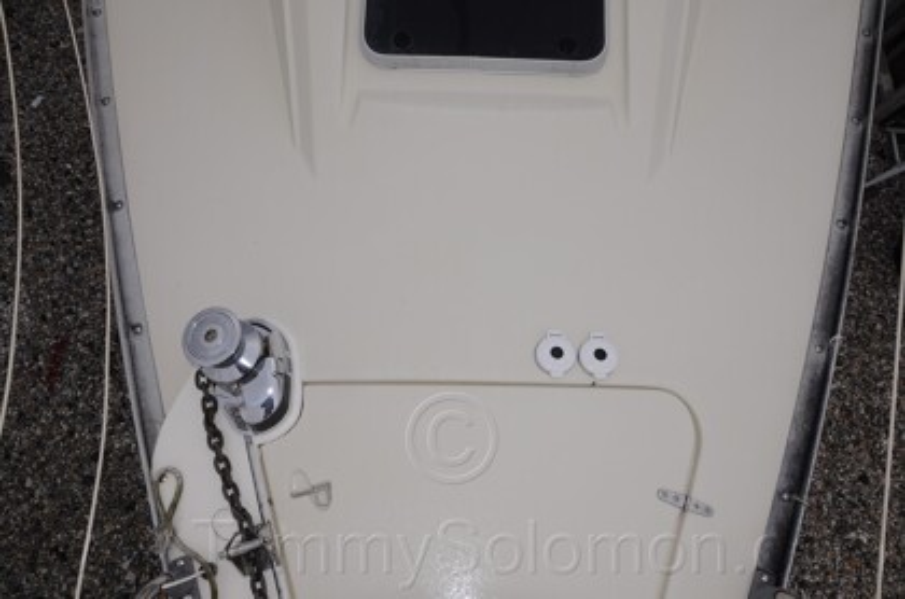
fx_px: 677
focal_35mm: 27
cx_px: 452
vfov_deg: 47.7
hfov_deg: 67.5
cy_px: 300
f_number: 18
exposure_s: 1/200
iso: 400
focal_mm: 18
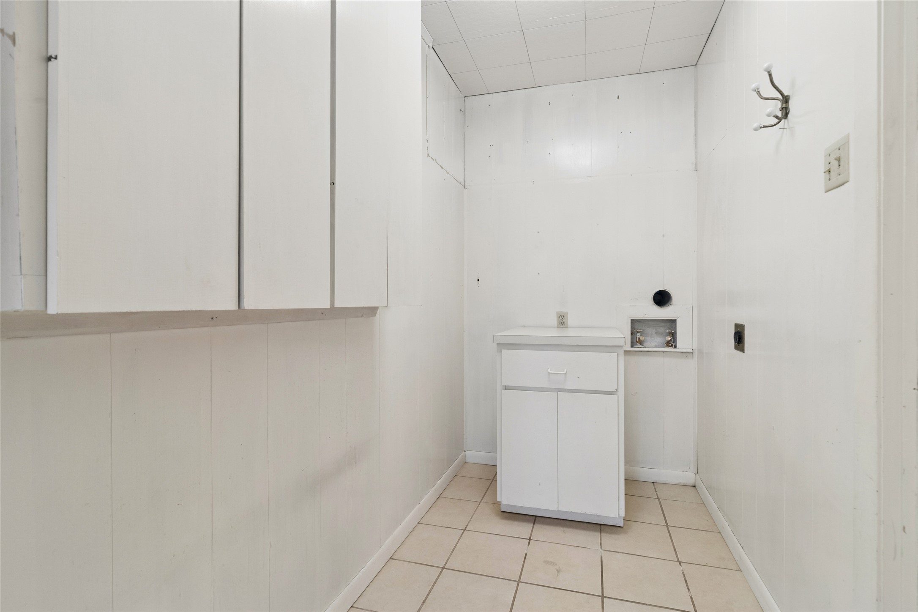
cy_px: 306
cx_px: 459
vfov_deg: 72.0
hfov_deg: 95.0
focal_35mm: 16
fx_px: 421
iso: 320
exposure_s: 1/4
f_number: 8
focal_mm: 11
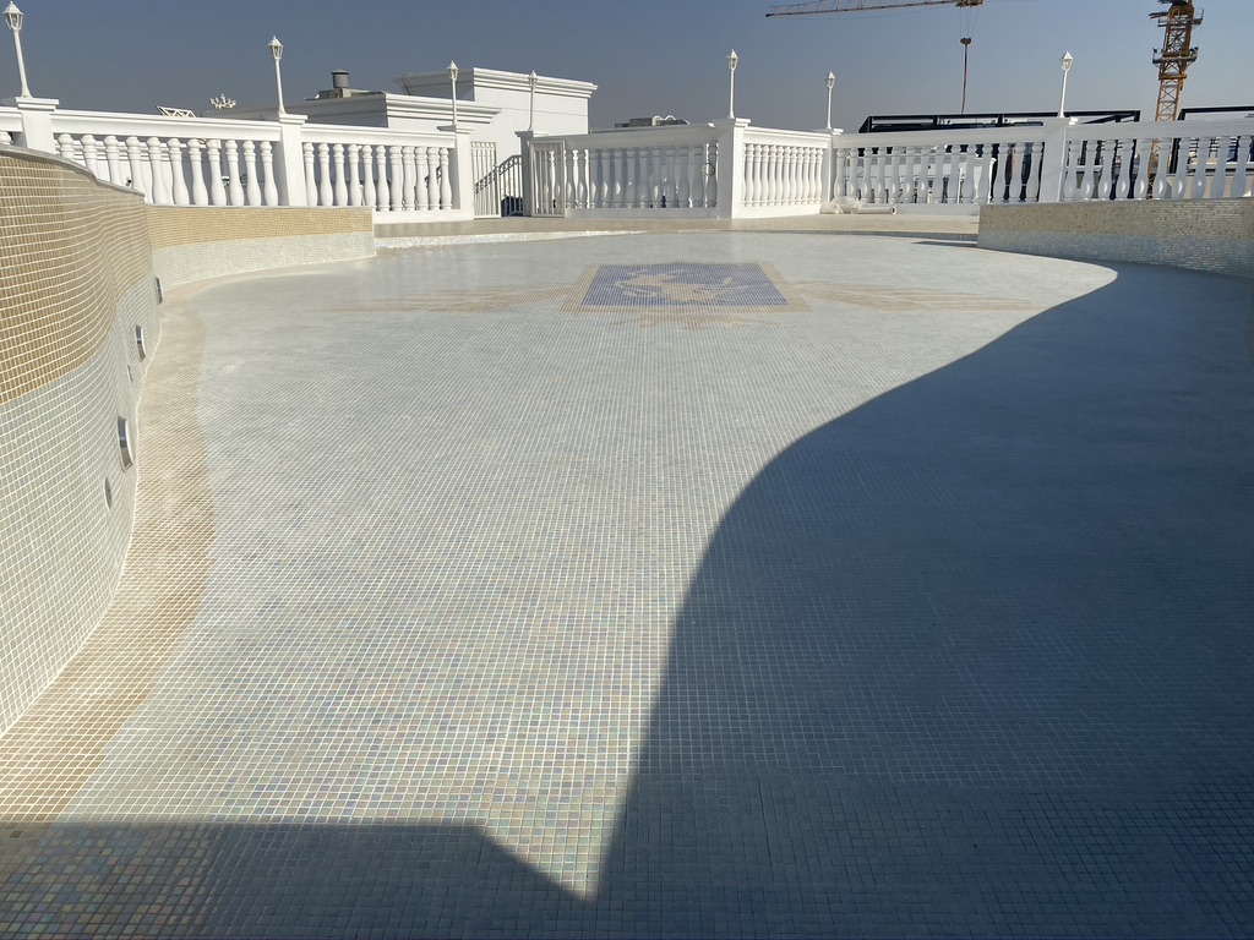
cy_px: 470
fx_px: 942
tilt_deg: -16.2
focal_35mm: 26
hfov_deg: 67.3
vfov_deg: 53.1
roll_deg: +0.6
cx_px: 627
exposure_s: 1/8197
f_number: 1.8
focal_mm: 4.25
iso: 32
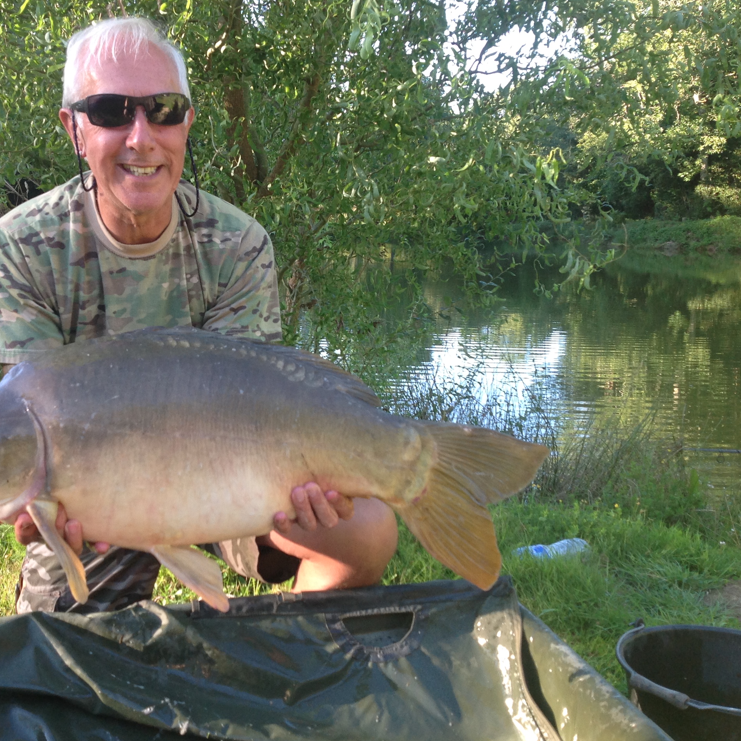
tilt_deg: -9.7
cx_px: 269
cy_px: 368
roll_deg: -1.8
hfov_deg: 39.7
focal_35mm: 42
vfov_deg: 40.0
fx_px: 1017
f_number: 2.4
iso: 64
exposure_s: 1/120
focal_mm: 4.28
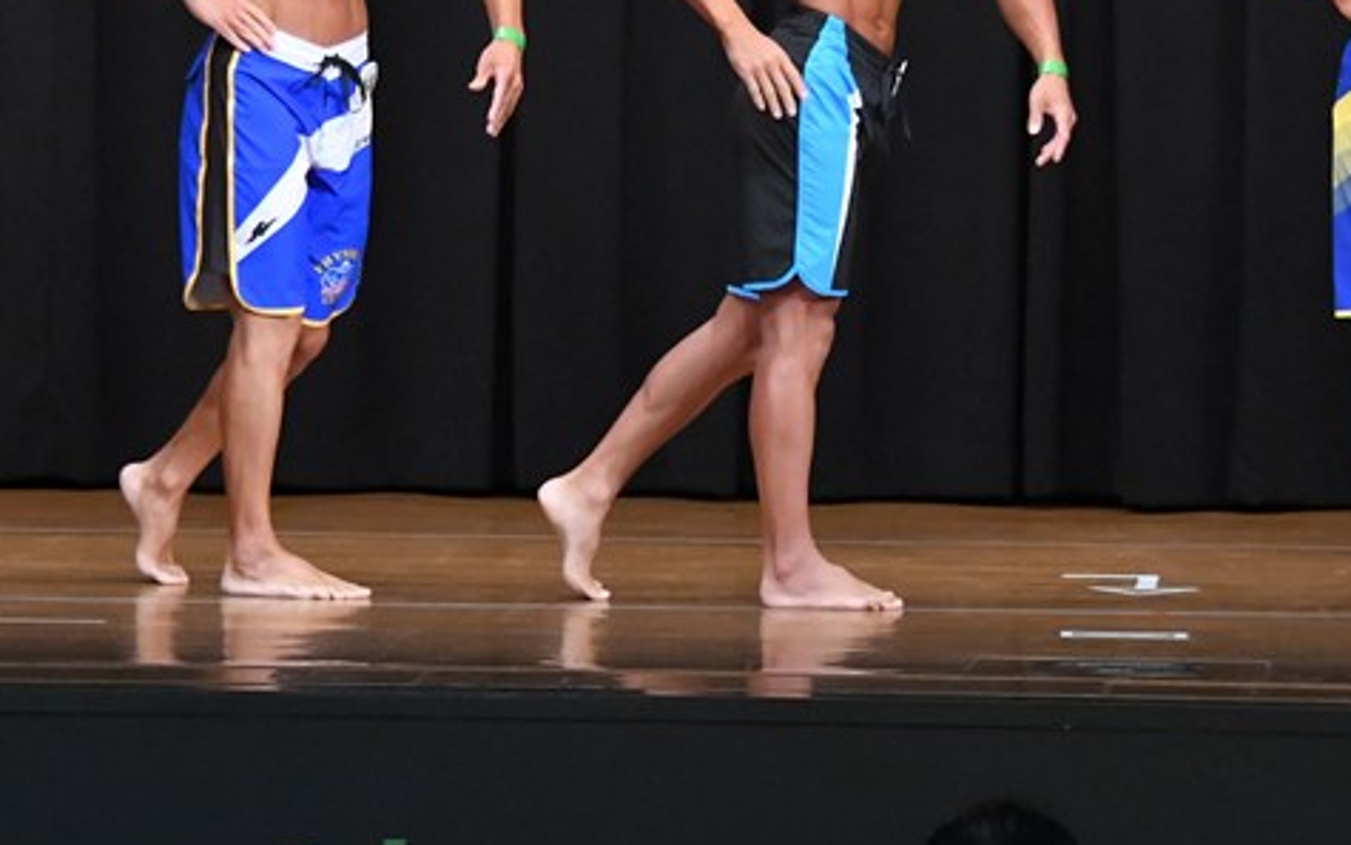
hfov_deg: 6.8
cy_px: 154
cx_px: 650
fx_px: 11452
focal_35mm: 311
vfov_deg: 4.2
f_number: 5.6
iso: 8000
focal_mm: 125
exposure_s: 1/400
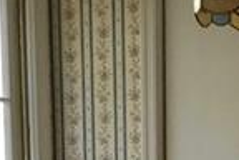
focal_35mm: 161
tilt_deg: -9.4
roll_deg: +0.2
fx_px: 1069
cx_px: 207
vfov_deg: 7.9
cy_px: 395
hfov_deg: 12.7
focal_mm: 4.15
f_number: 2.2
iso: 40
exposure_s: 1/30
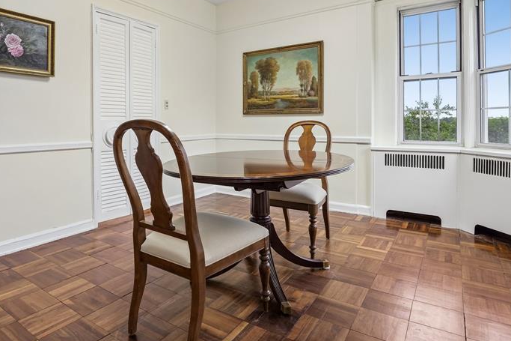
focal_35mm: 21
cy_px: 124
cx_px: 222
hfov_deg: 80.8
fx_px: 298
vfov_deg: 58.6
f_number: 6.3
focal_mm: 14
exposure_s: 1/13
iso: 320
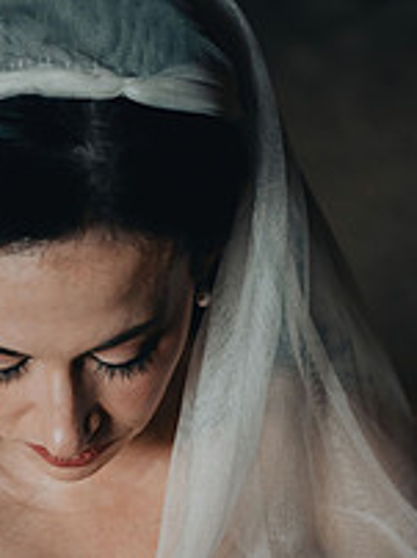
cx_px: 86
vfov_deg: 14.7
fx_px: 2141
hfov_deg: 11.1
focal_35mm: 133
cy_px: 530
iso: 1250
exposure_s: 1/800
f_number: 2.8
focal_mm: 62
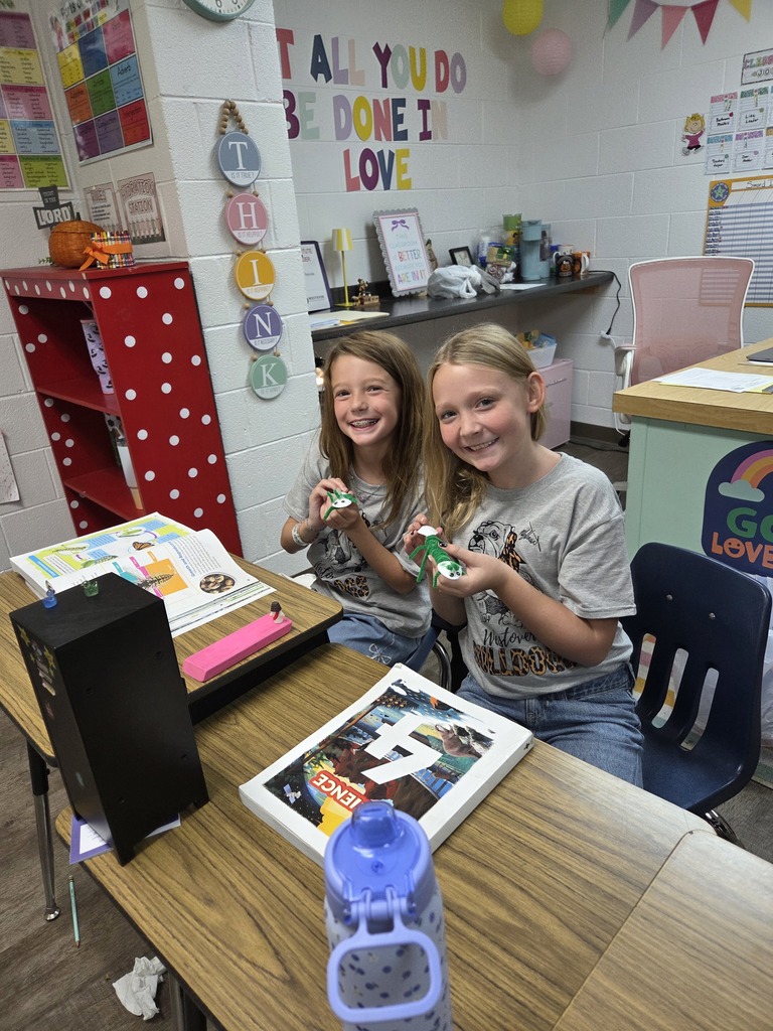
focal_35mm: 23
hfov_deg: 58.9
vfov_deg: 73.9
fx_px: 685
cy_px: 516
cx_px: 386
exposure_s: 1/120
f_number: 1.8
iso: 200
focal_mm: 5.4
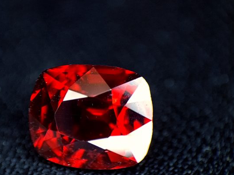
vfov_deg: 42.7
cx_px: 88
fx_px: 223
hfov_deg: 54.7
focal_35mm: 33
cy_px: 108
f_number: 1.8
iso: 200
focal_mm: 5.4
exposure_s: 1/500
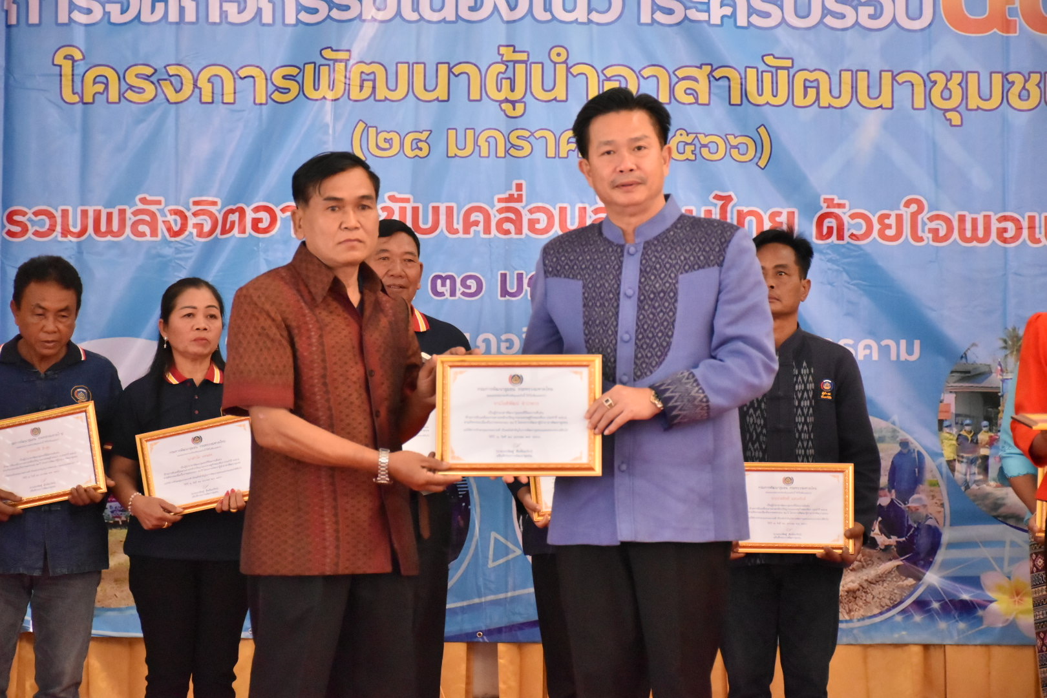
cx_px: 524
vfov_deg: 12.2
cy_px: 349
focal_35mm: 112
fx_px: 3272
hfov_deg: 18.2
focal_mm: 75
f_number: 5
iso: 4000
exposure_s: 1/250
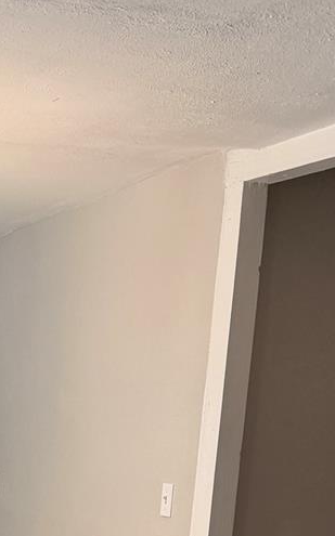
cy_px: 639
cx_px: -73
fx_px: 1155
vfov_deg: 23.9
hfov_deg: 15.8
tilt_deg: -9.9
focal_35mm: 79
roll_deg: -1.5
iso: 125
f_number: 1.78
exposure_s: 1/120
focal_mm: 6.76
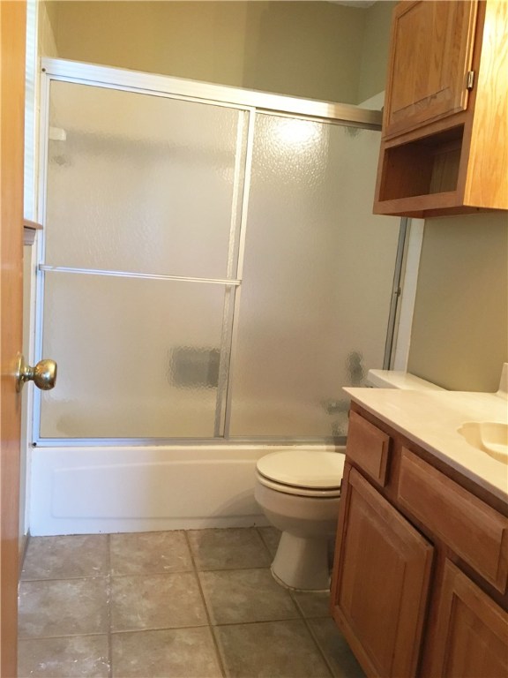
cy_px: 339
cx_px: 254
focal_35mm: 29
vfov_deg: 61.7
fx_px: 567
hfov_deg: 48.2
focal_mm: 4.15
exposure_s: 1/30
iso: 160
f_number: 2.2
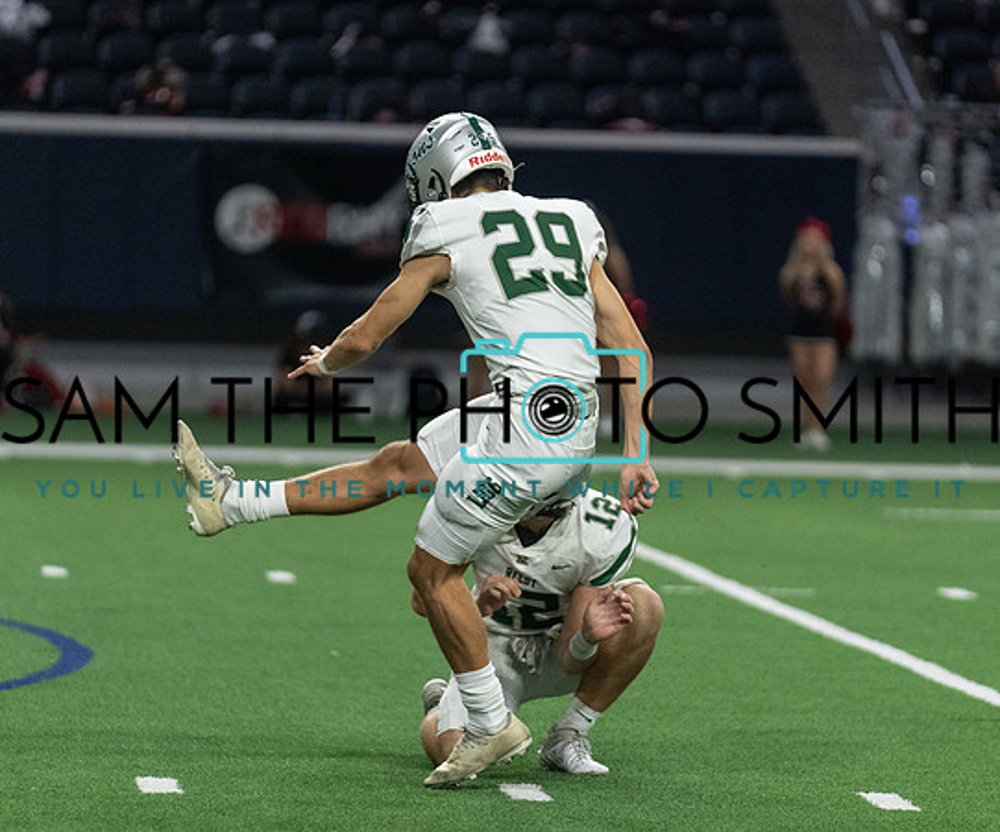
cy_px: 468
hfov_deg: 7.1
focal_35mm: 269
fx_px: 8088
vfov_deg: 5.9
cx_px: 496
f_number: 2.8
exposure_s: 1/1000
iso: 4000
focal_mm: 192
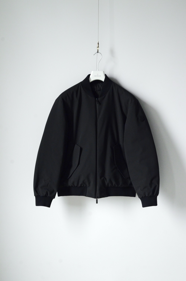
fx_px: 362
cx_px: 93
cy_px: 140
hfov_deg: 28.8
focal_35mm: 46
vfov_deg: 42.4
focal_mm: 31
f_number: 7.1
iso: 2000
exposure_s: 1/13
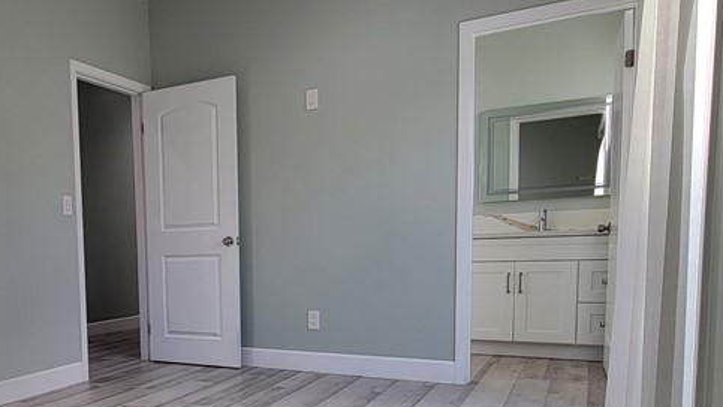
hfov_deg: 60.5
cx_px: 174
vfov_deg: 37.9
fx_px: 575
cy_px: 308
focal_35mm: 30
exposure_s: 1/120
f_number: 2.2
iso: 64
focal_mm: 2.2
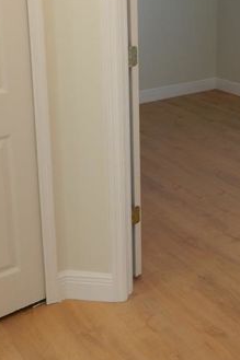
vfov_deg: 39.0
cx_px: 179
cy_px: 80
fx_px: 490
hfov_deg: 27.1
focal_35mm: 49
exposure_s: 1/30
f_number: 3
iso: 125
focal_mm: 4
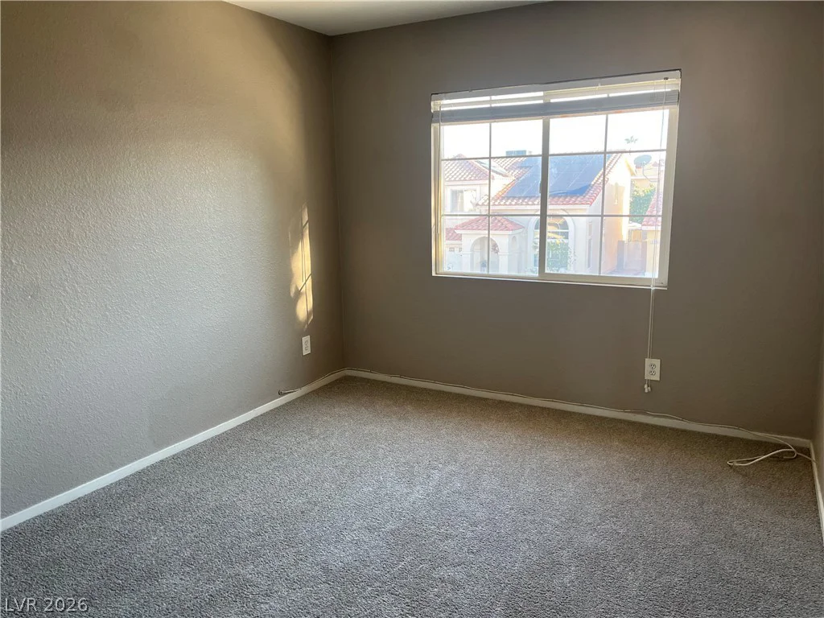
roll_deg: +1.5
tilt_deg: -11.0
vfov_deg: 53.1
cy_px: 309
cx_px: 412
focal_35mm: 26
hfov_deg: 67.3
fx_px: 619
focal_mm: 5.1
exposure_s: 1/120
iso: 100
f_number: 1.6
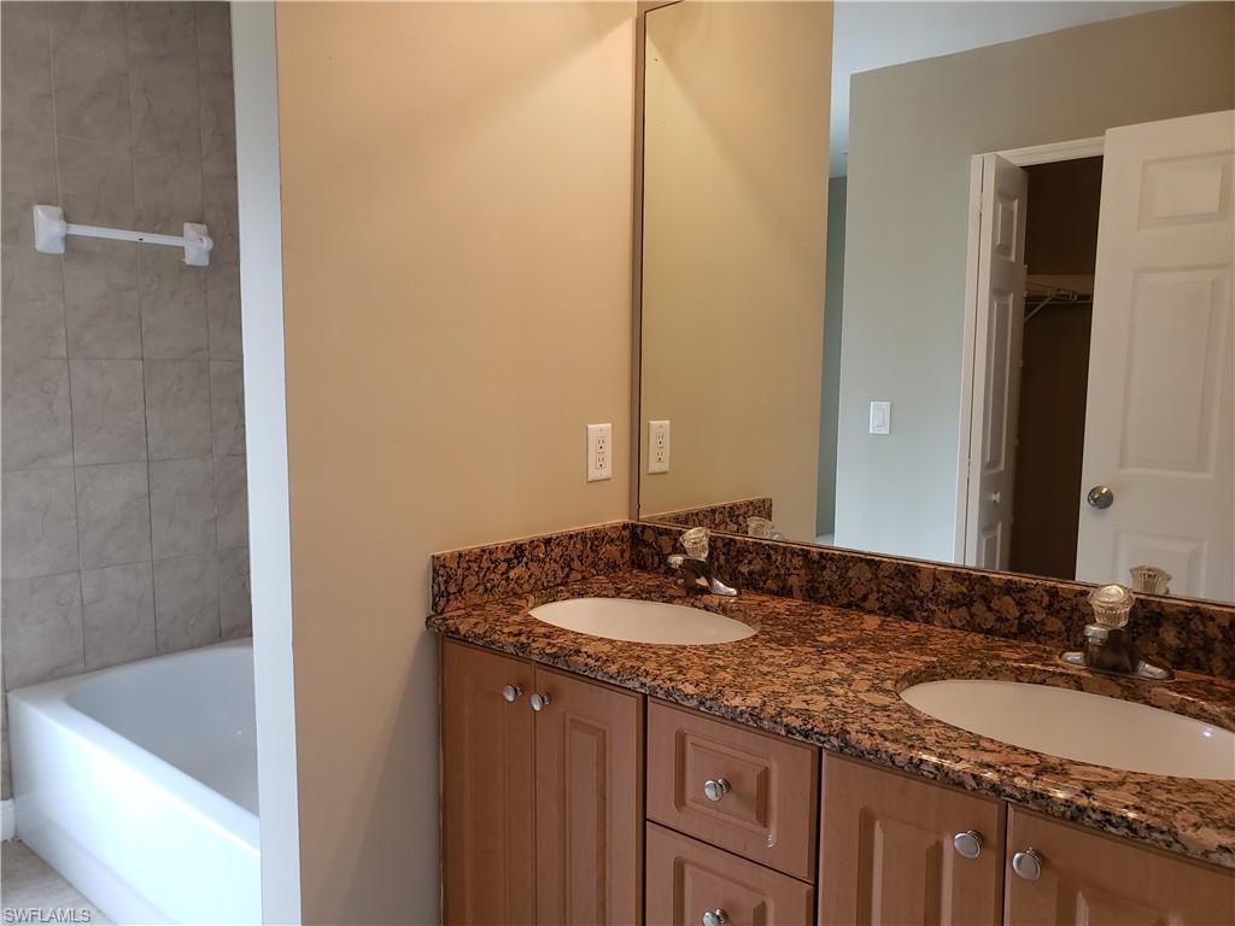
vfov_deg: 53.1
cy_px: 463
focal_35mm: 26
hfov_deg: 67.3
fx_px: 928
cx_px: 618
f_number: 2.4
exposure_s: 1/60
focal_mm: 4.3
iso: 250
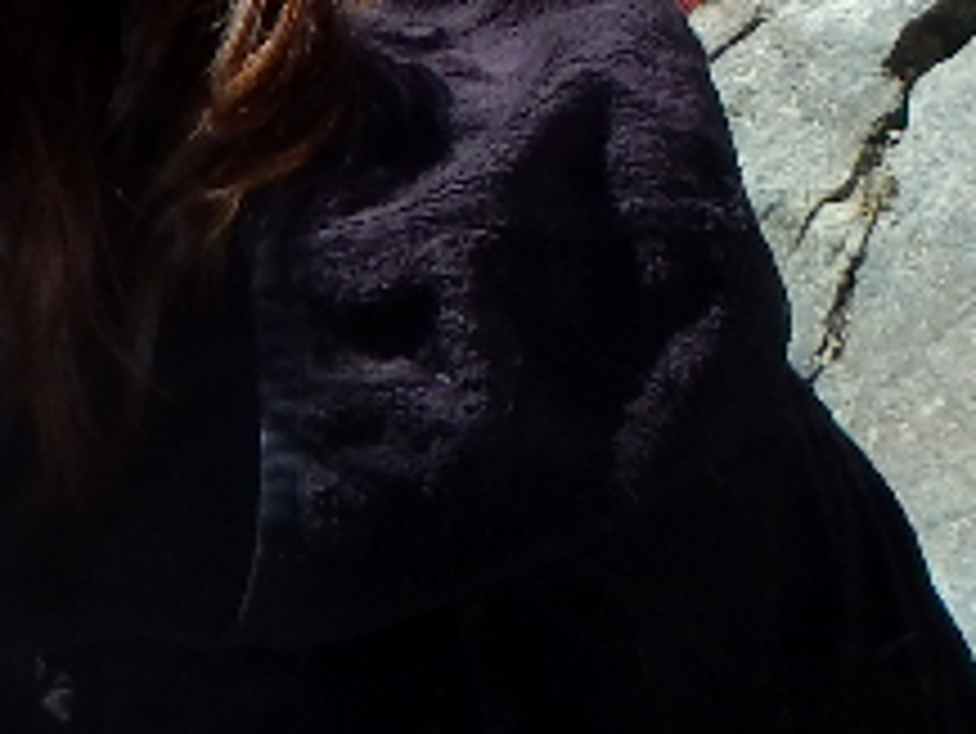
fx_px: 4373
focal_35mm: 155
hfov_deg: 12.5
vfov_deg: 8.5
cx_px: -117
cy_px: -1207
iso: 125
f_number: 3.9
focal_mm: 5
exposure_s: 1/1000
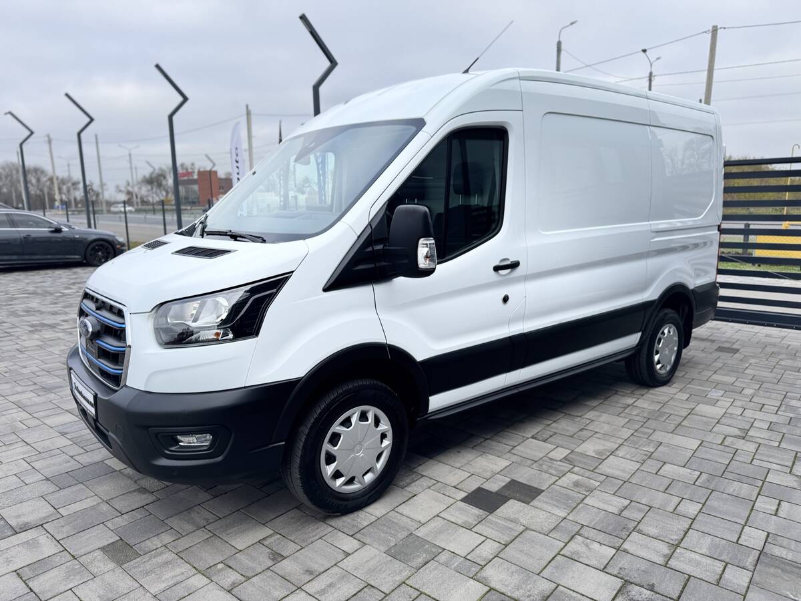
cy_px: 300
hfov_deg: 71.6
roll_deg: +0.8
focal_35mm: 24
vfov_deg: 56.8
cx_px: 400
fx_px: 555
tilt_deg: -10.6
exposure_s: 1/995
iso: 80
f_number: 1.78
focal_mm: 6.76
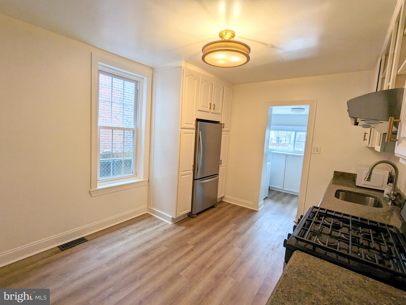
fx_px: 188
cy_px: 152
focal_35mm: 16
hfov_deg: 94.4
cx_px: 203
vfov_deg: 78.2
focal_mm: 2.35
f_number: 2.2
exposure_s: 1/60
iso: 65
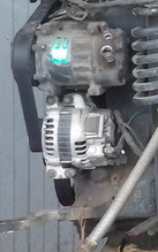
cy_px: 56
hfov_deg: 12.4
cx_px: 313
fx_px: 640
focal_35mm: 93
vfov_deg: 22.1
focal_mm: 4.1
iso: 800
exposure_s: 1/60
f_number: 3.3
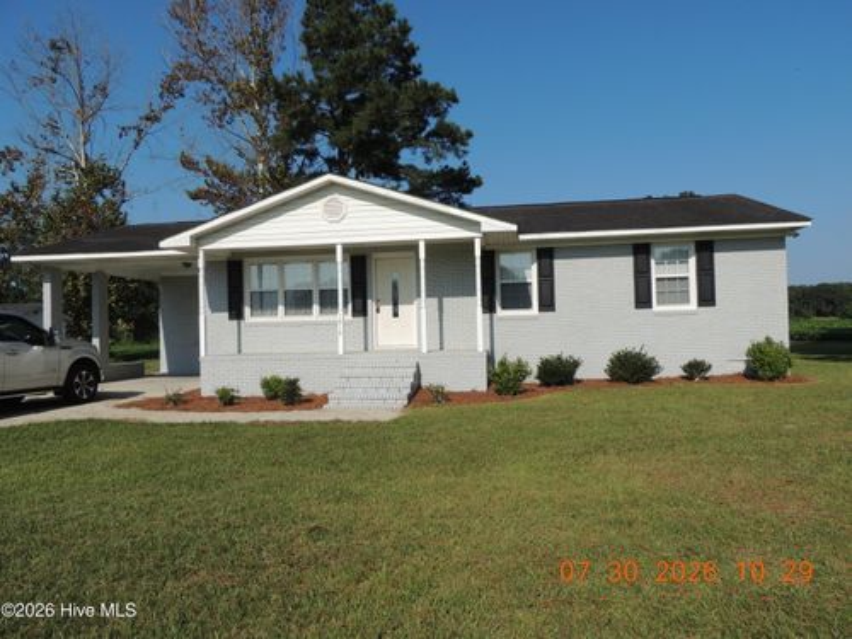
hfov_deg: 71.6
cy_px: 320
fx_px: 591
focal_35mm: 24
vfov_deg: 56.8
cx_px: 426
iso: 100
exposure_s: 1/1600
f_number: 4.2
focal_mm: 4.3
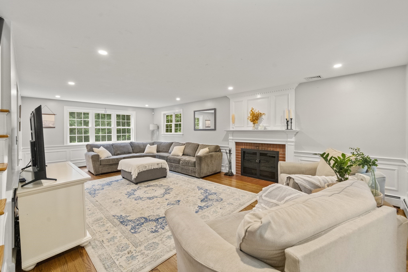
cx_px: 204
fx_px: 159
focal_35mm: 14
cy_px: 136
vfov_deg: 81.2
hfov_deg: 104.2
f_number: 7.1
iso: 3200
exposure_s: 1/5
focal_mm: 14
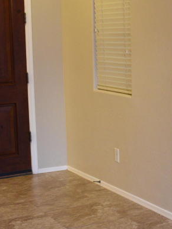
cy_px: 94
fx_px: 569
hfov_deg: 16.7
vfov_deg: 22.7
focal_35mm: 86
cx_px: 189
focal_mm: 20
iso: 1400
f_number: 3.5
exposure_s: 1/60
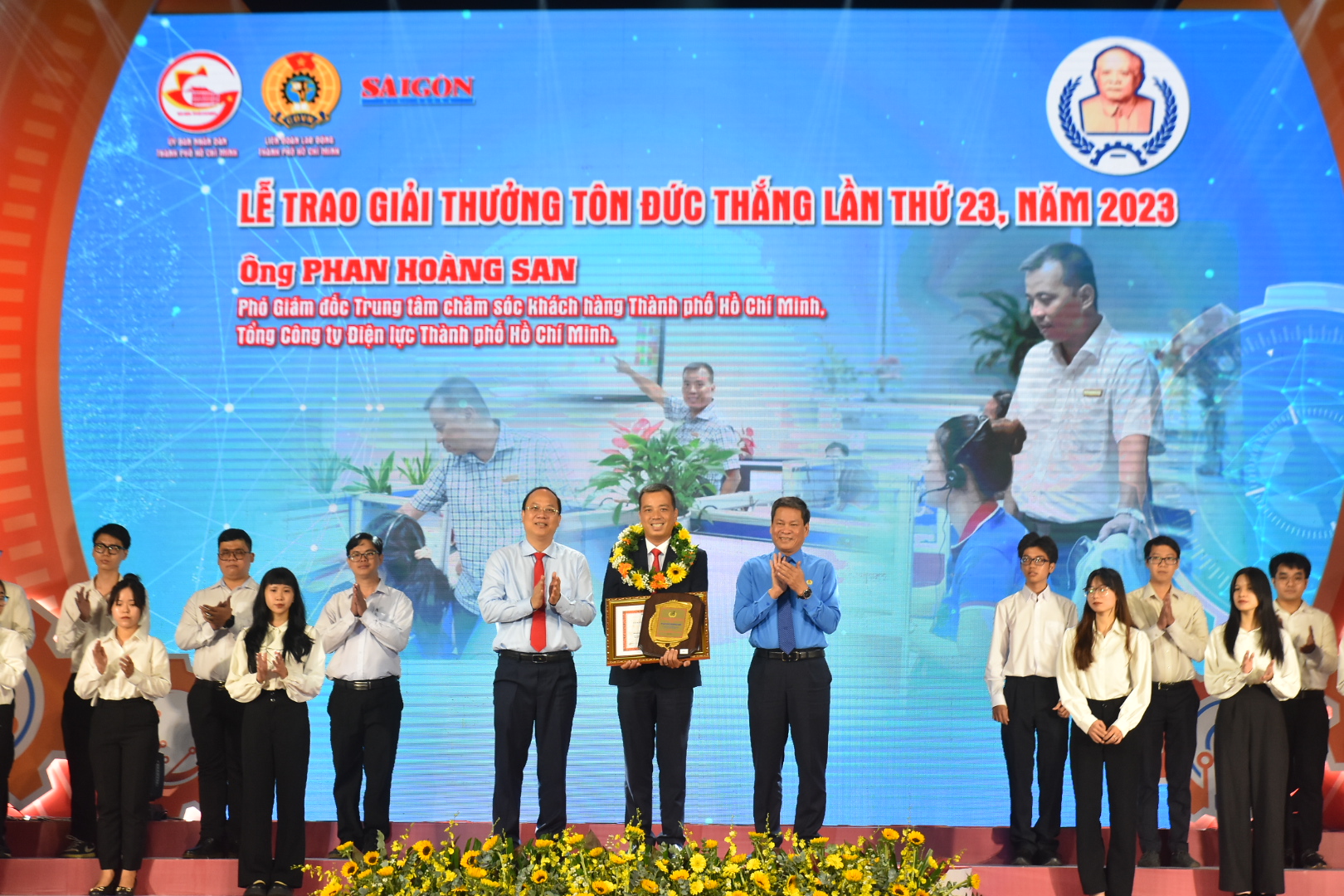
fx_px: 2800
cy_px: 448
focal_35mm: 75
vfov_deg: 18.2
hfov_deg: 27.0
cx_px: 672
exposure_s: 1/200
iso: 1000
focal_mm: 50
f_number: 5
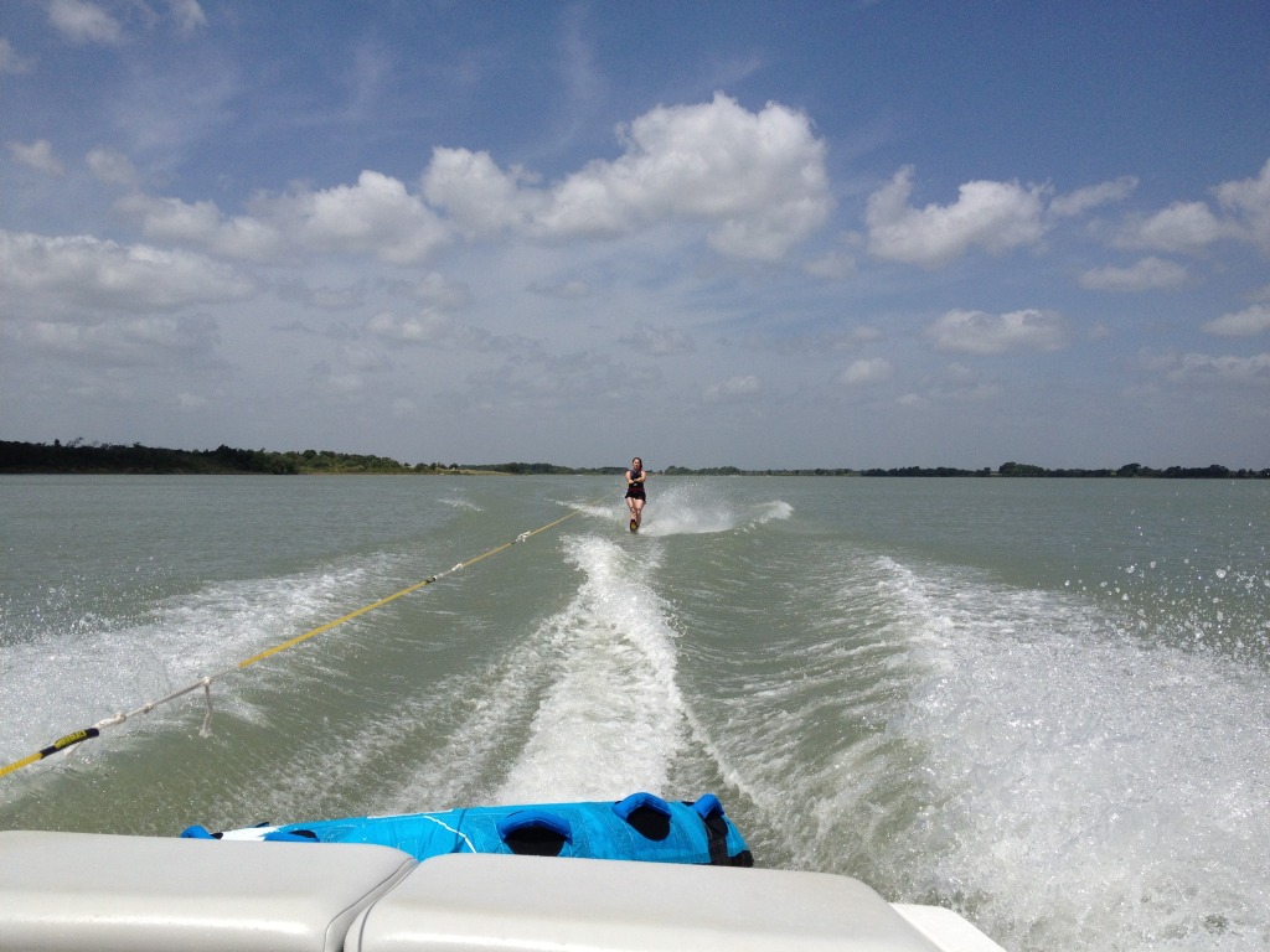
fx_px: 1284
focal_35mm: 35
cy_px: 476
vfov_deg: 40.7
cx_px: 635
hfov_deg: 52.6
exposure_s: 1/4608
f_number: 2.4
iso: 50
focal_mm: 4.28
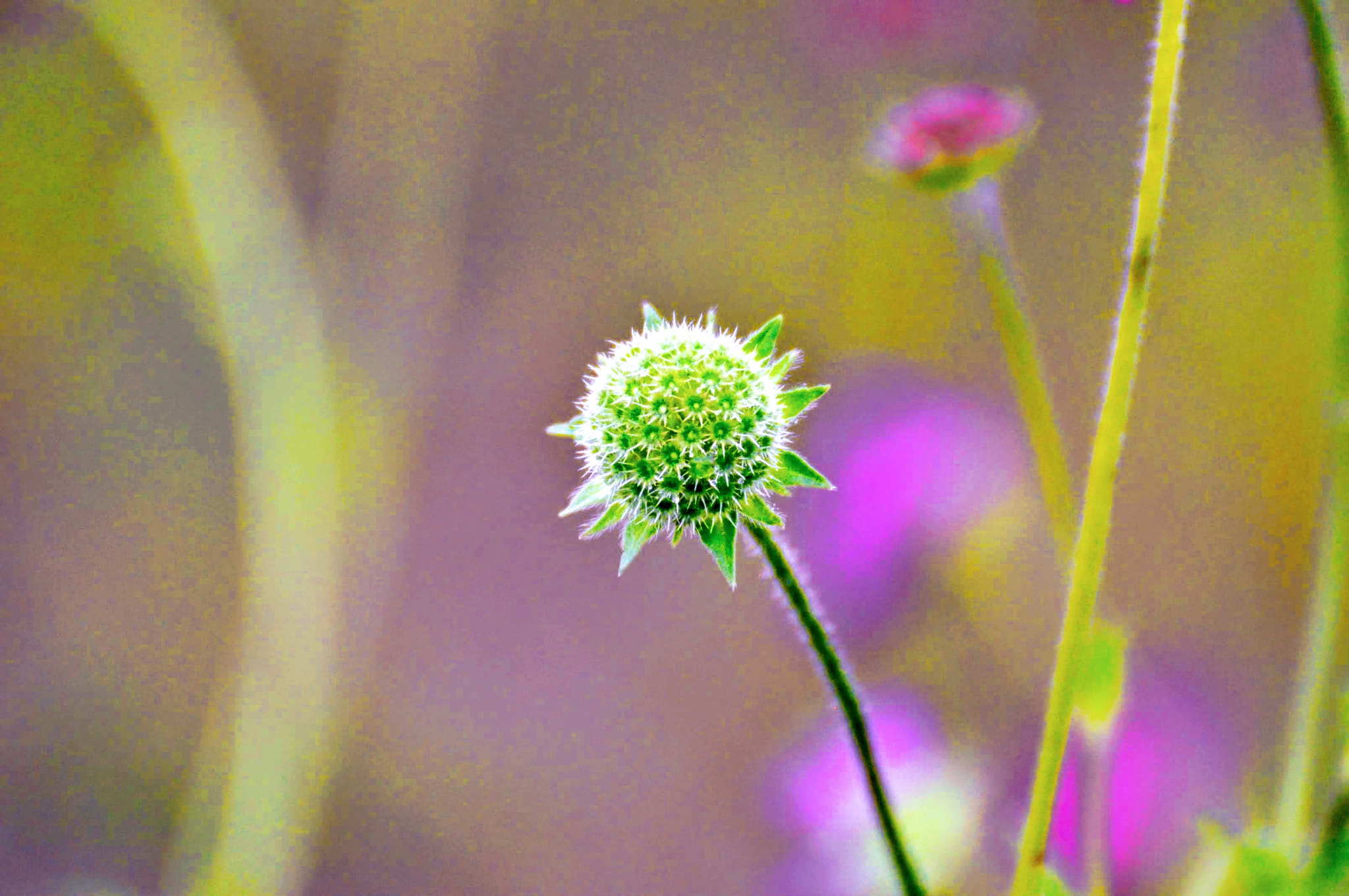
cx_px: 674
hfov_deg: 4.6
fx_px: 16841
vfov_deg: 3.0
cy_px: 448
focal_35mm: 450
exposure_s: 1/1000
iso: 2000
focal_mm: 300
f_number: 5.6
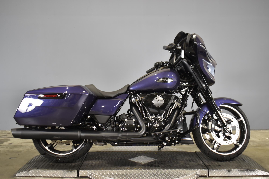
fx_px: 291
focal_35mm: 39
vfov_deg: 34.2
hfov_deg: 49.6
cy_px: 90
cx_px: 134
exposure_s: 1/15
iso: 400
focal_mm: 26
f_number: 4
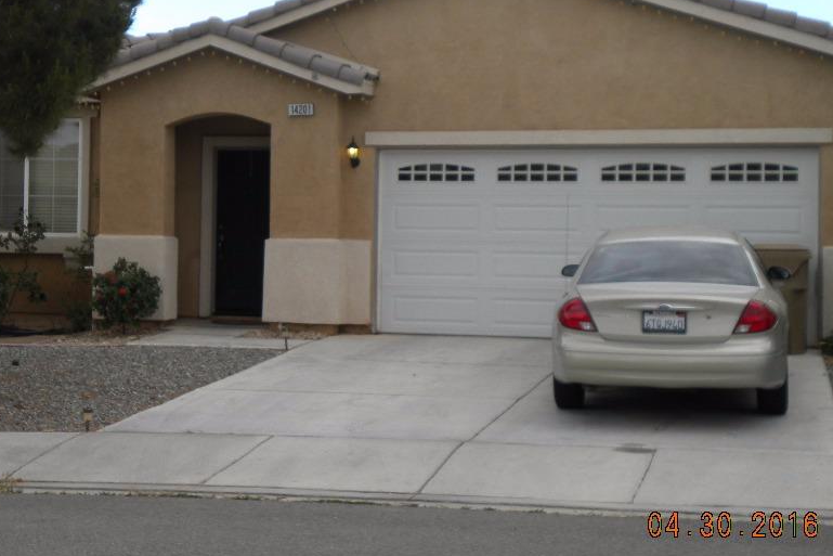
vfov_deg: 18.9
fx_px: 1666
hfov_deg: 28.0
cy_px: 196
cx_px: 330
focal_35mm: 72
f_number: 5.6
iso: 80
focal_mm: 9.3
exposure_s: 1/150
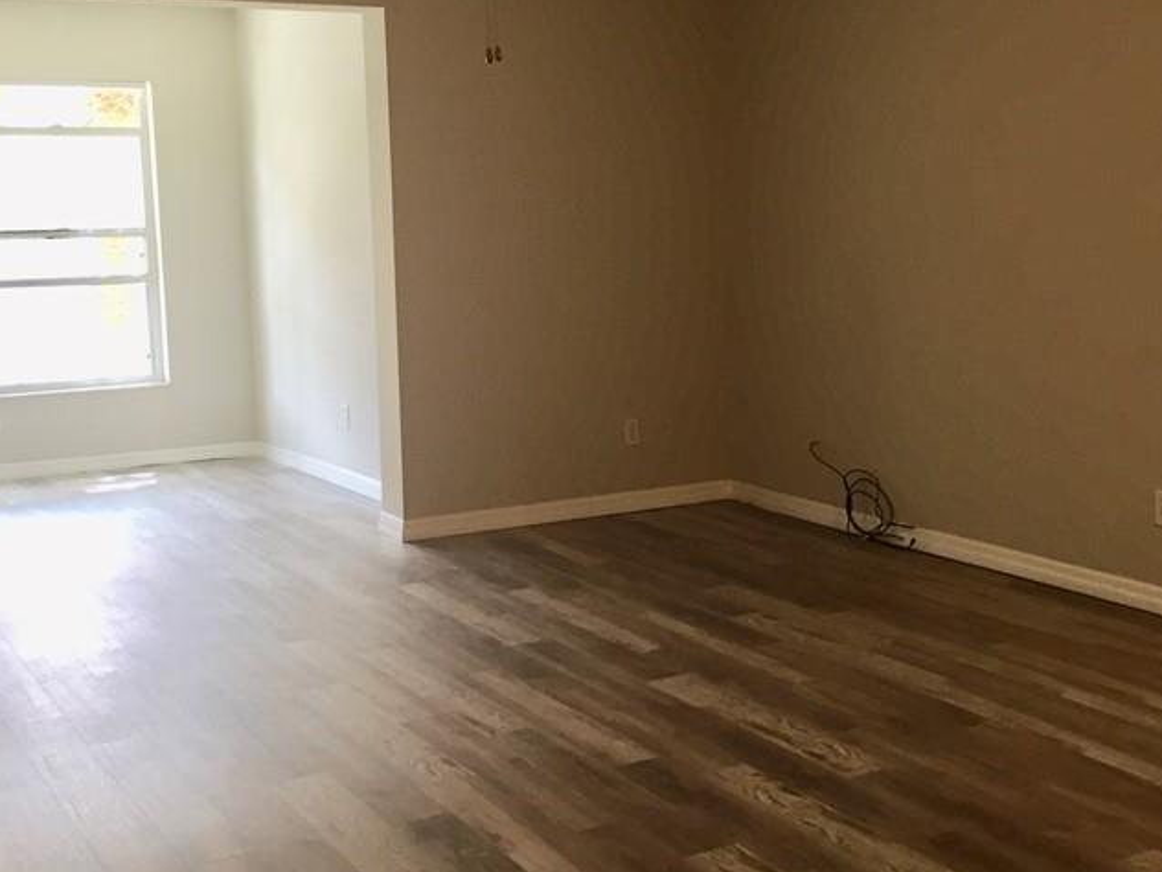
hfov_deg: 40.4
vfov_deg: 30.9
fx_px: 1578
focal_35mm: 47
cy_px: 405
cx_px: 660
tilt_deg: -7.6
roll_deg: +0.1
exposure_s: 1/30
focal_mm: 4.15
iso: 100
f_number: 2.2
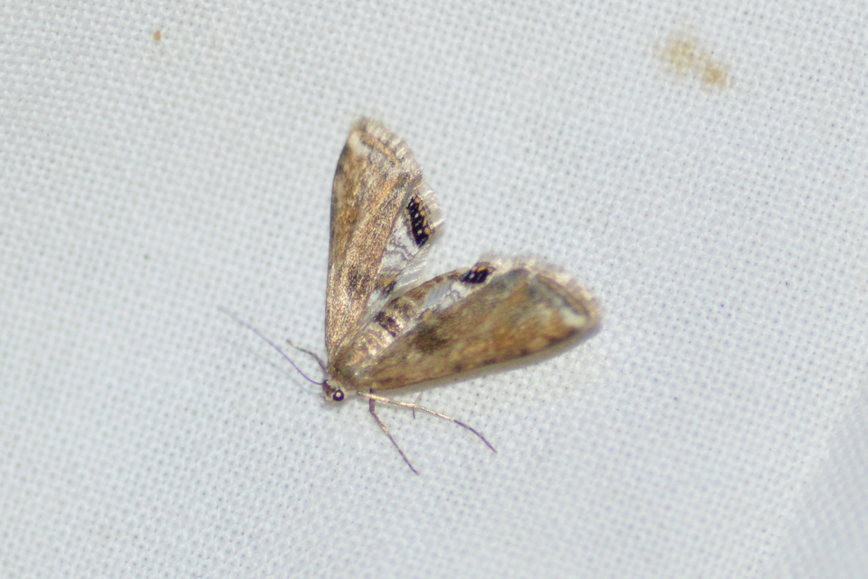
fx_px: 3618
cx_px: 434
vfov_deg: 9.2
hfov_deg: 13.7
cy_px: 290
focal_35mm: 150
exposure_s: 1/60
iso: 1000
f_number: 3.5
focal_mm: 100
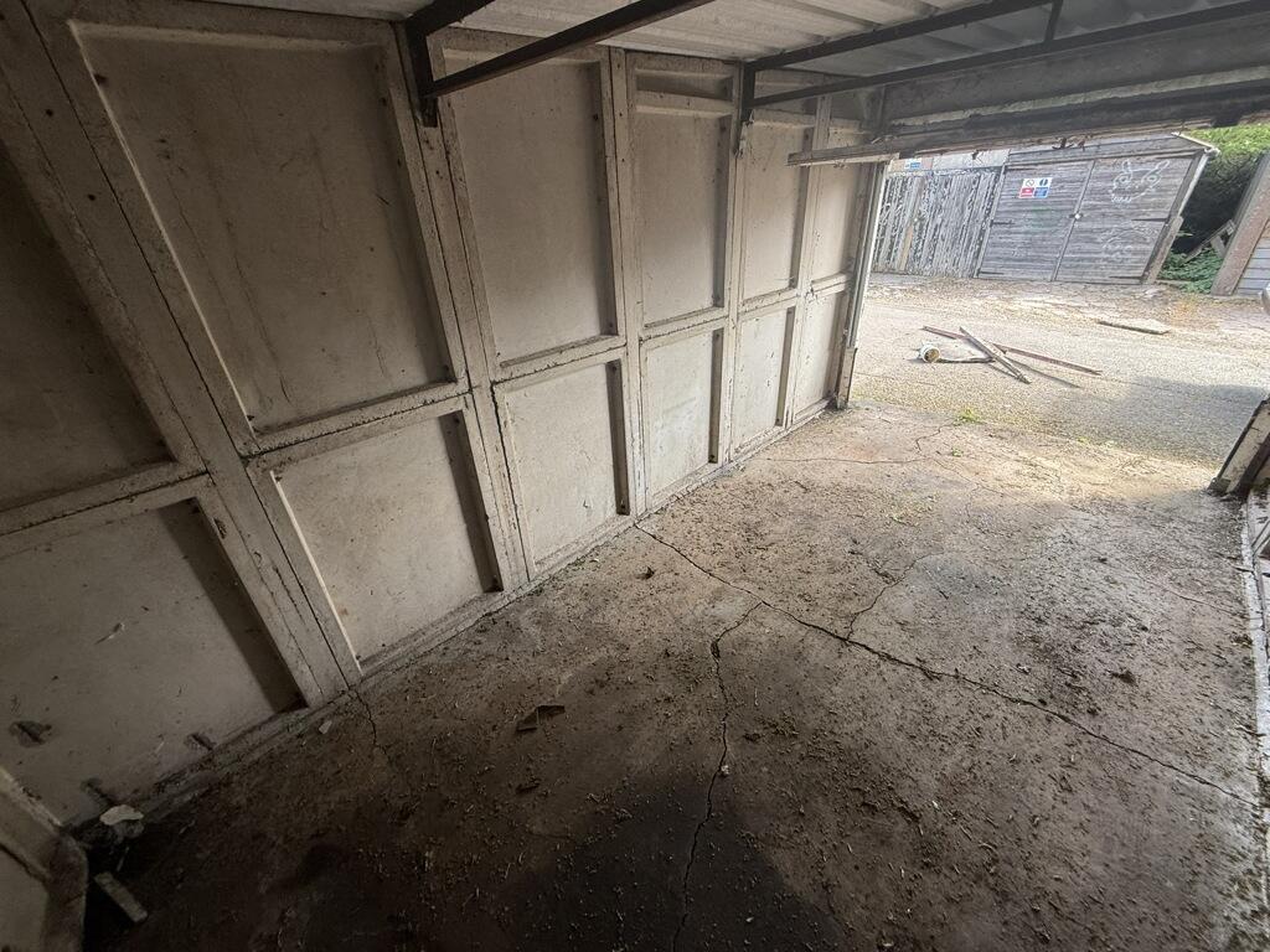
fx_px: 514
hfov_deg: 102.1
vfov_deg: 85.7
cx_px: 635
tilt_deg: -27.2
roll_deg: +3.1
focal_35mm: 14
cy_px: 476
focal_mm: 2.22
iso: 80
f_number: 2.2
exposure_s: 1/99
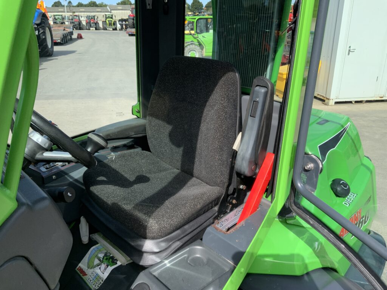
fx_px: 324
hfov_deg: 61.7
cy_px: 145
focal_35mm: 29
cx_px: 194
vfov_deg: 48.2
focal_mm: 3
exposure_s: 1/898
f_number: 1.8
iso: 16
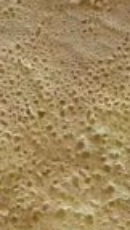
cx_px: 292
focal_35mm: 291
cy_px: -113
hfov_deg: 4.1
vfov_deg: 7.3
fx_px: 1783
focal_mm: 6.86
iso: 320
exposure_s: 1/40
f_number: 1.78
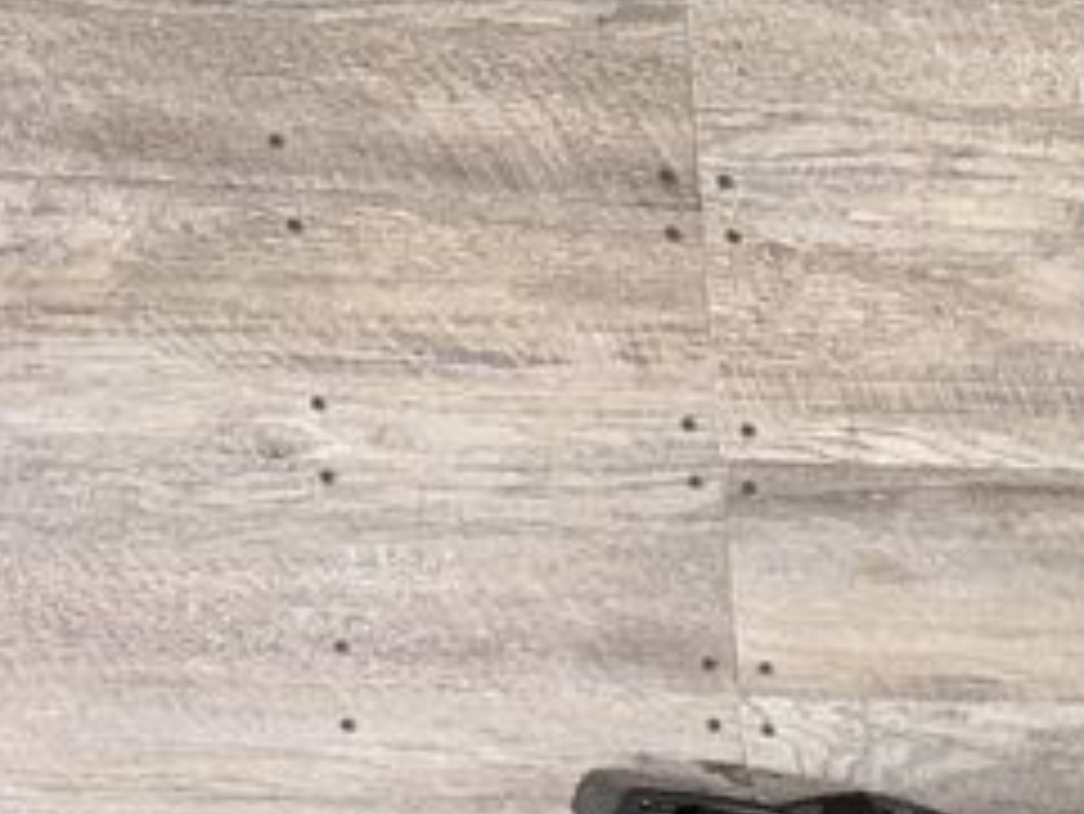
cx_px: 1939
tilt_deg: -12.6
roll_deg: +0.2
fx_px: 3196
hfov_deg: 16.3
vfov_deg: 12.5
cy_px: 1704
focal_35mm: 102
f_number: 1.78
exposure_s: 1/30
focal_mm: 6.76
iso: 50
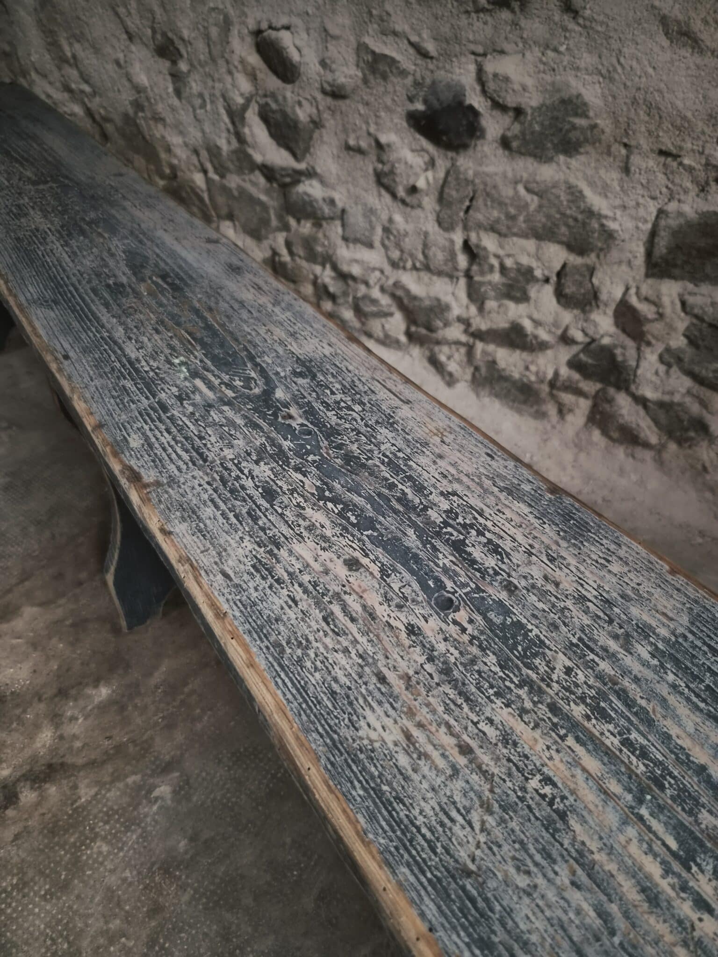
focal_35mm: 23
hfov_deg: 58.9
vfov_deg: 73.9
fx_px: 636
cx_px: 359
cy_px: 478
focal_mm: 5.4
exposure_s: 1/50
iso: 1600
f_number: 1.8
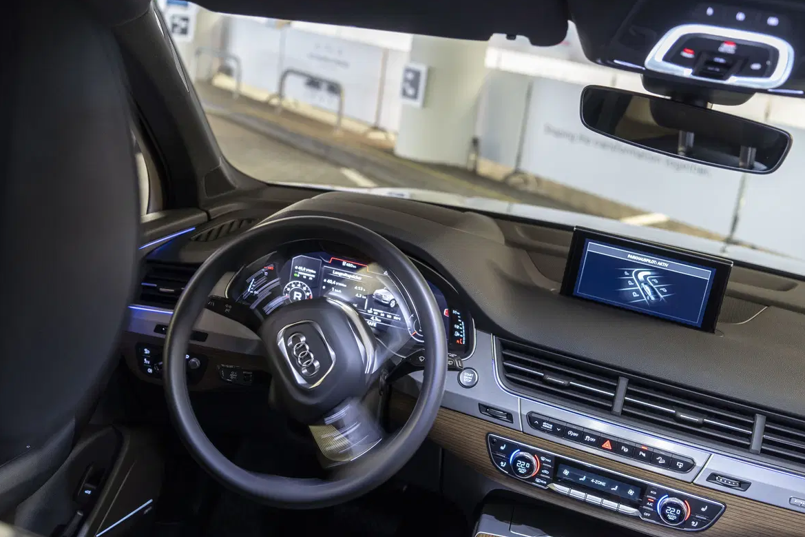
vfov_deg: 34.2
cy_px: 272
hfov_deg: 49.6
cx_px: 400
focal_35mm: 39
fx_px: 872
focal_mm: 38
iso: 1000
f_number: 4
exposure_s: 1/6
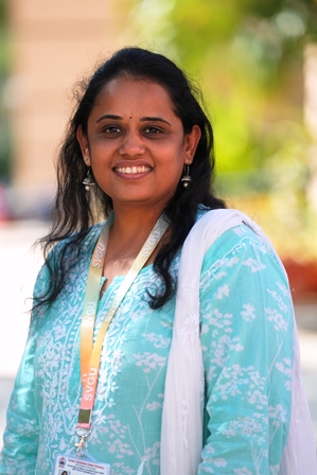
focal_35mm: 200
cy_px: 238
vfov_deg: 10.3
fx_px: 2639
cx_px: 158
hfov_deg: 6.9
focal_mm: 200
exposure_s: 1/500
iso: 250
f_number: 2.8
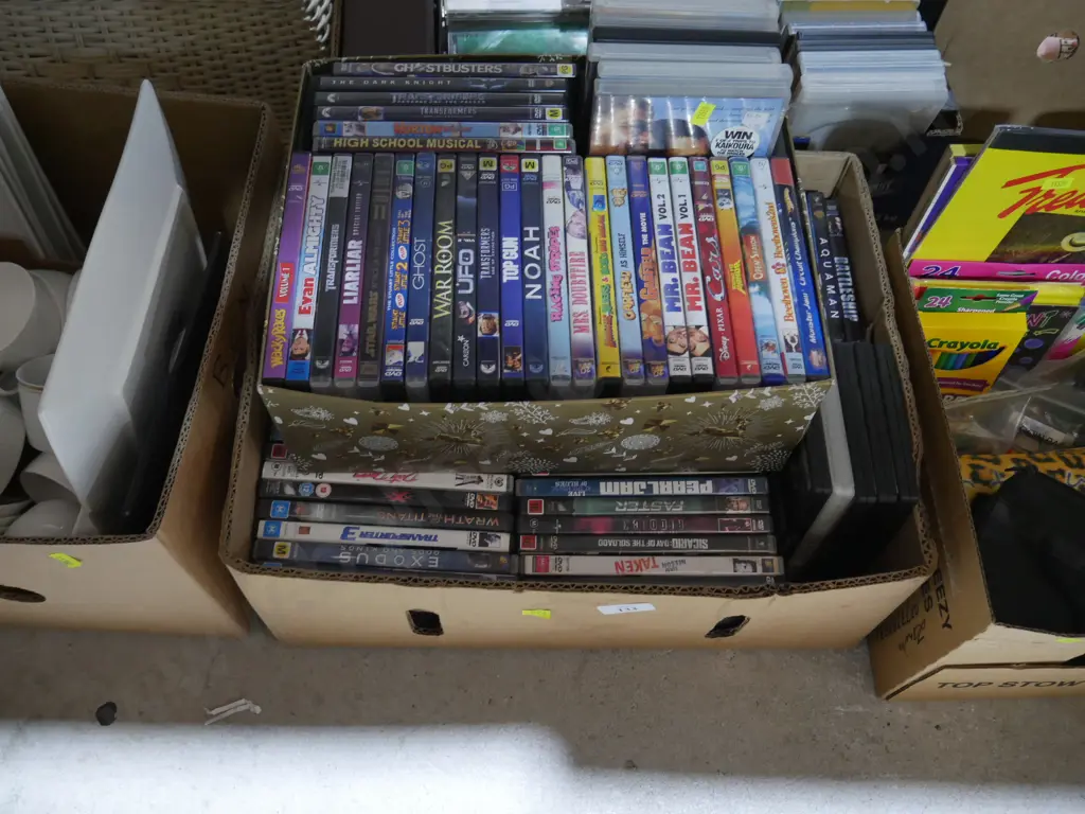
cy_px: 407
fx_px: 940
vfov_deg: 46.8
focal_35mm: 30
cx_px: 542
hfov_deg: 60.0
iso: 1000
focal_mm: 15
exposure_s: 1/60
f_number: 3.6
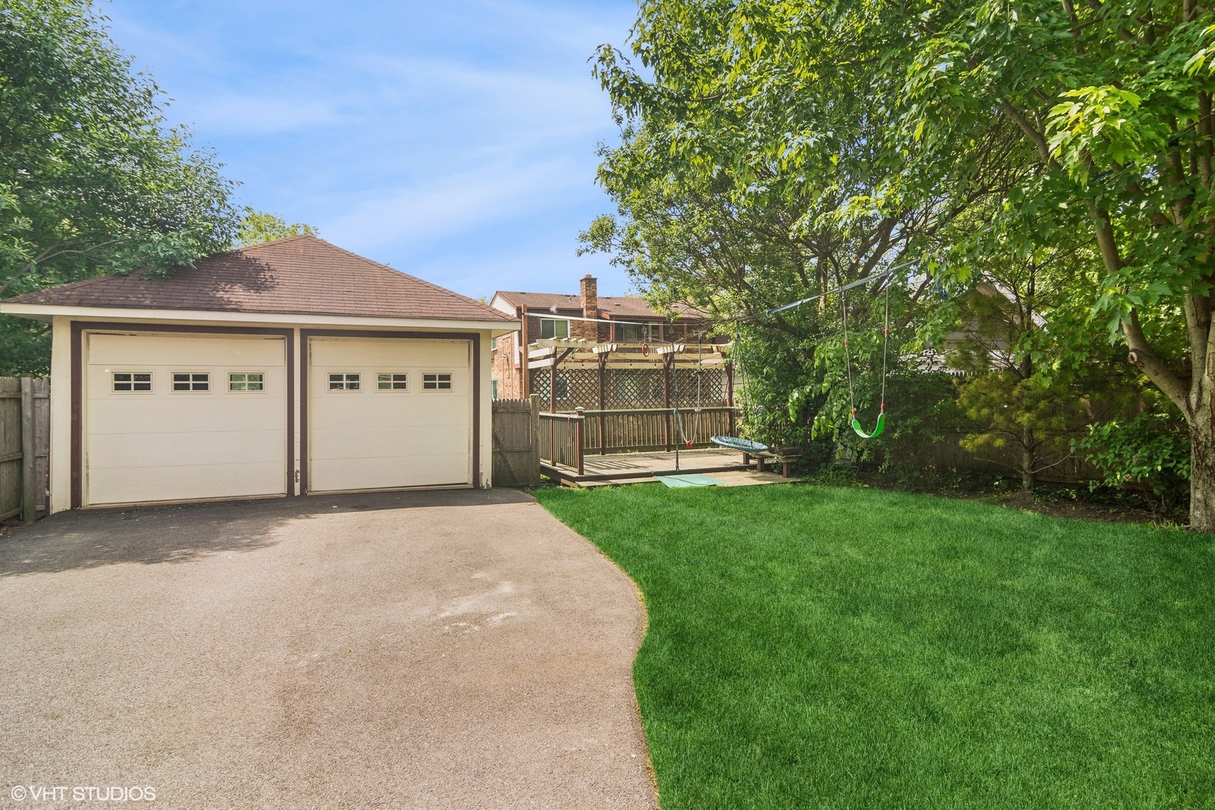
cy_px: 405
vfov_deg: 67.4
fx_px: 607
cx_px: 608
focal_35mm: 18
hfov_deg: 90.0
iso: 200
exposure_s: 1/400
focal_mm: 12
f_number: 8
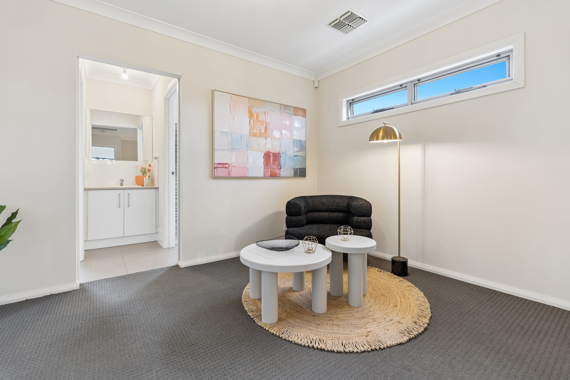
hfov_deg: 96.7
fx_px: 253
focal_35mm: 16
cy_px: 190
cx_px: 285
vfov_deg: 73.7
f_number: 7.1
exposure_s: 1/4
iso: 100
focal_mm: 16
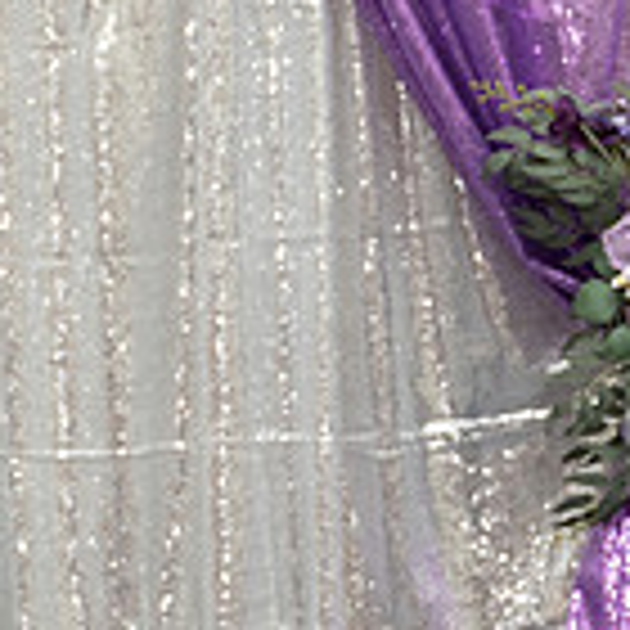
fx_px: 3850
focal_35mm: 187
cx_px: -364
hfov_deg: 9.1
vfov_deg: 9.3
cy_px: 97
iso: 1000
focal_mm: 53
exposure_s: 1/160
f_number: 3.5
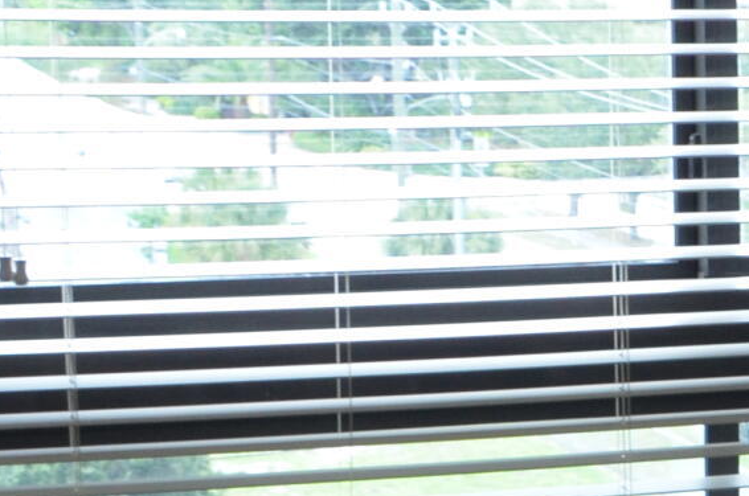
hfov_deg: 10.4
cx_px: 1683
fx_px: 3634
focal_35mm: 175
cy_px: 495
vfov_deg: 7.8
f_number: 8
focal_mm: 22
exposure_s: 1/40
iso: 640
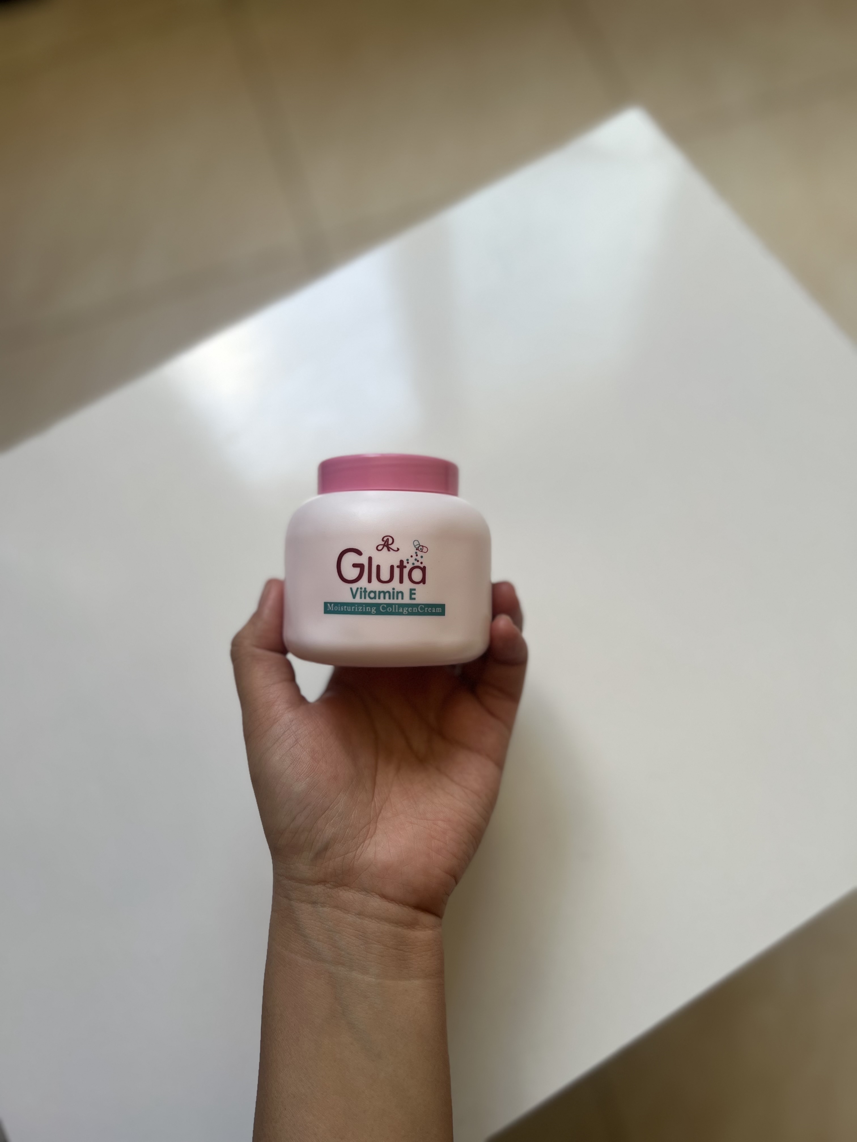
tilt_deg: -70.8
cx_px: 428
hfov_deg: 53.1
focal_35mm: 26
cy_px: 571
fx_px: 858
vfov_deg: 67.3
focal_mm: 5.7
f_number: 1.5
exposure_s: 1/137
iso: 32
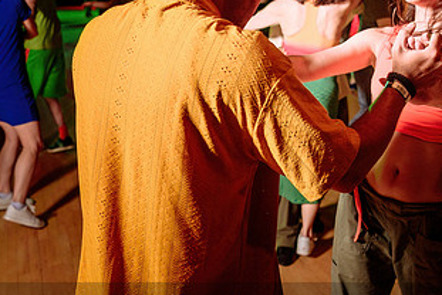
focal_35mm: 47
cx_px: 223
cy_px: 135
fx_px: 578
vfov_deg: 28.7
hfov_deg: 41.9
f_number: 2.8
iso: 1000
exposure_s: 1/60
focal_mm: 24
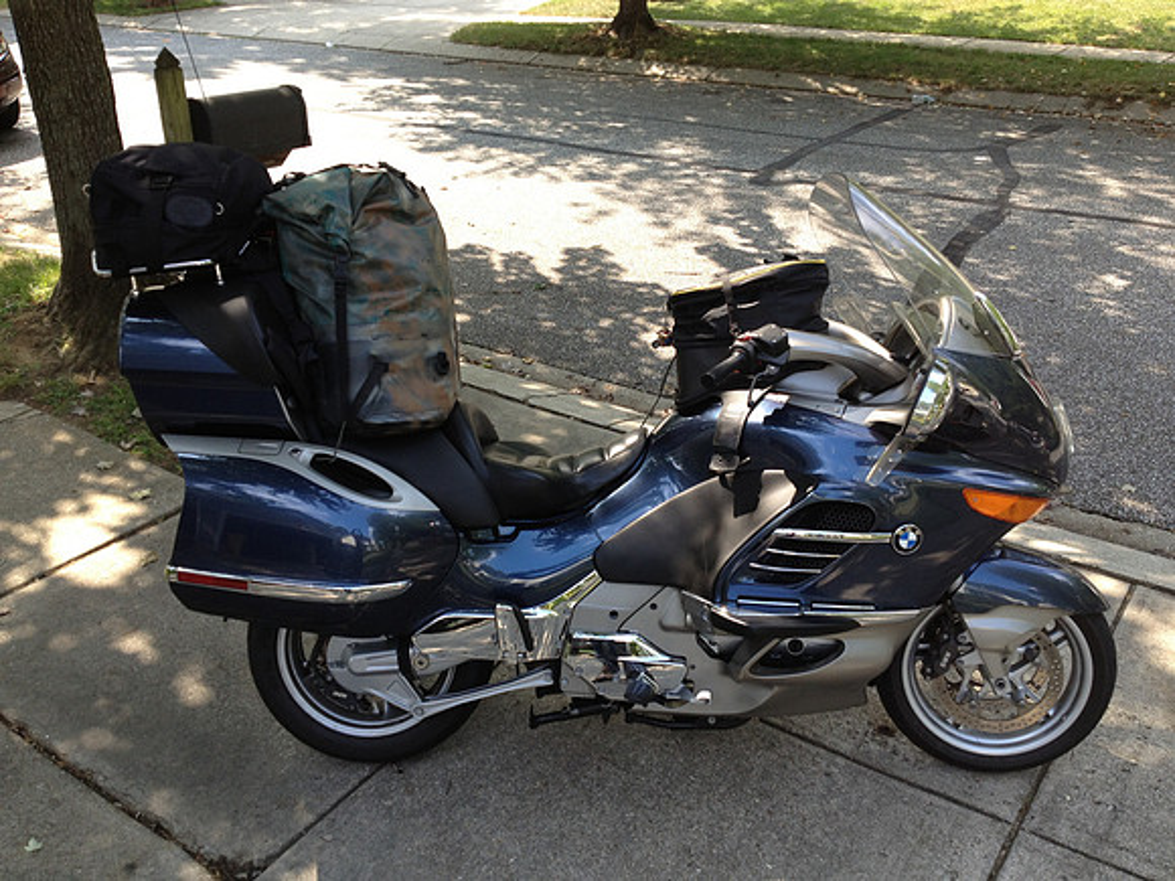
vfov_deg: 40.7
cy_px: 440
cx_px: 588
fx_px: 1188
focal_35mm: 35
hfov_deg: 52.6
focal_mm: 4.28
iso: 50
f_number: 2.4
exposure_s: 1/241
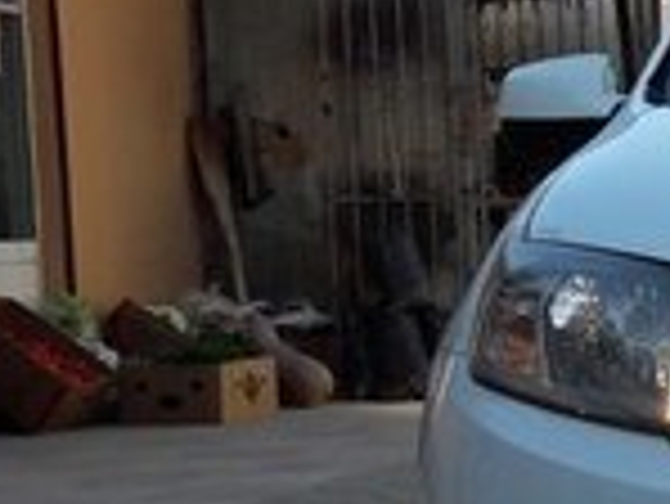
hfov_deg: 14.1
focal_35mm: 124
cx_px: 1205
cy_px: 439
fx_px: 2402
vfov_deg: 11.9
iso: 40
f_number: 1.9
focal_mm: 3.7
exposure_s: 1/484
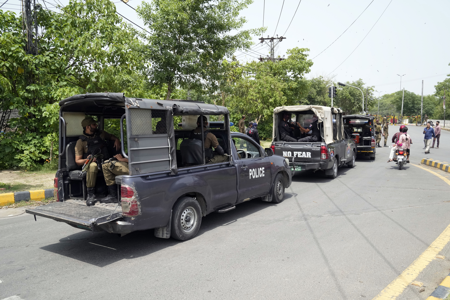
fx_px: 375
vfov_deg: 43.6
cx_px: 225
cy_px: 150
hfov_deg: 61.9
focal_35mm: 30
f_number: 10
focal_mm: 30
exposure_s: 1/640
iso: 1000
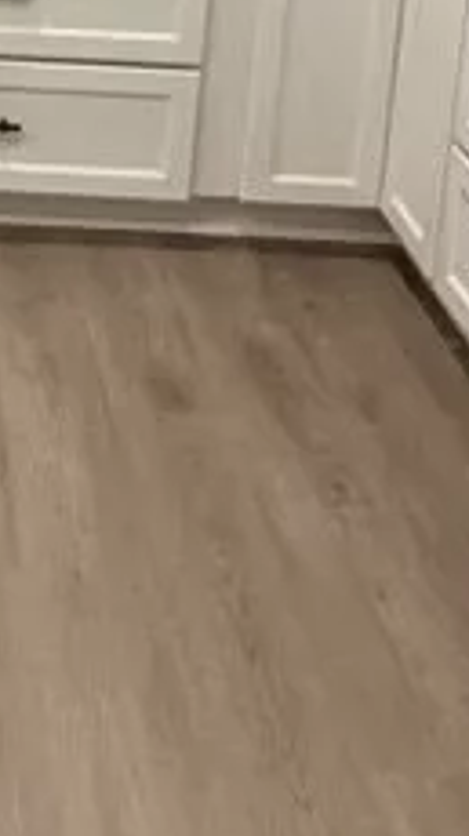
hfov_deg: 16.5
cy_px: -204
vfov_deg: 26.9
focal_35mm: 68
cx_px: -178
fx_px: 1507
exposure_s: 1/60
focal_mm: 2.22
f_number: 2.2
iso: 200
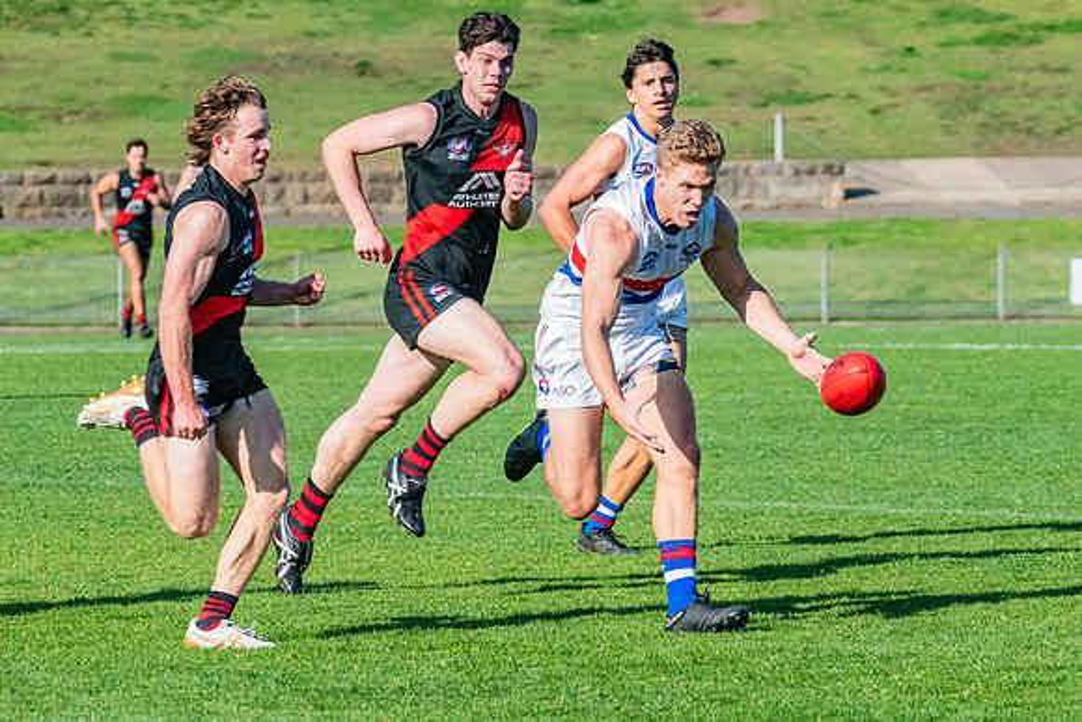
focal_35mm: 362
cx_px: 504
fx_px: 10878
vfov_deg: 3.8
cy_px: 366
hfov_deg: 5.7
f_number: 9
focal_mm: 210
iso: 800
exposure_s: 1/1600
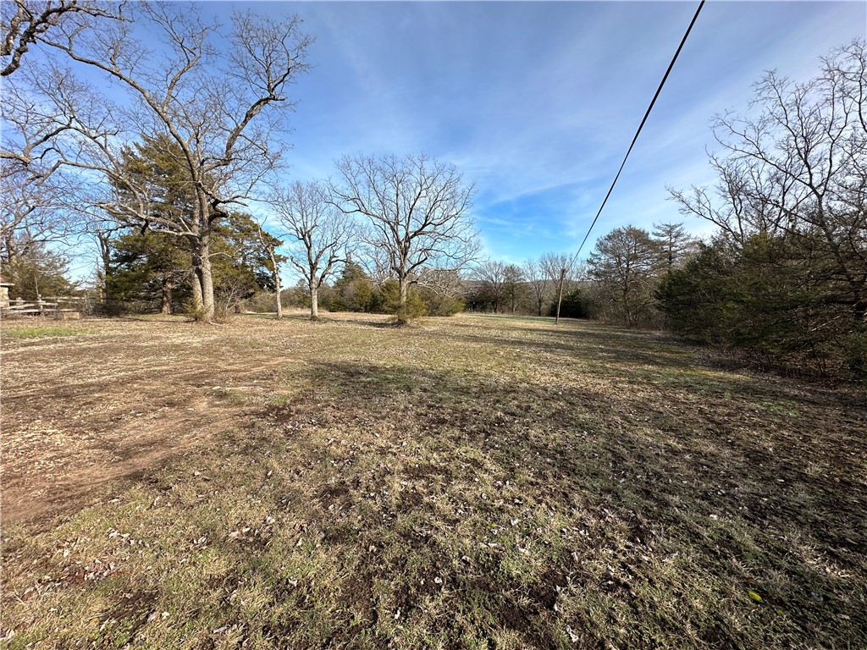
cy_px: 325
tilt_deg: -4.9
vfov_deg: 85.7
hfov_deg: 102.1
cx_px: 434
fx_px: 351
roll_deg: +1.7
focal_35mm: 14
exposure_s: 1/1103
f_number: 2.2
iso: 50
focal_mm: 2.22
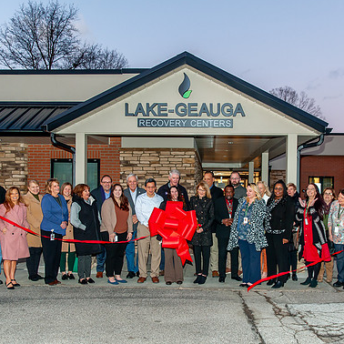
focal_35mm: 36
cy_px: 194
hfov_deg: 45.9
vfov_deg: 45.9
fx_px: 405
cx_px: 197
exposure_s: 1/160
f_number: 2.8
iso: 800
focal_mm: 24
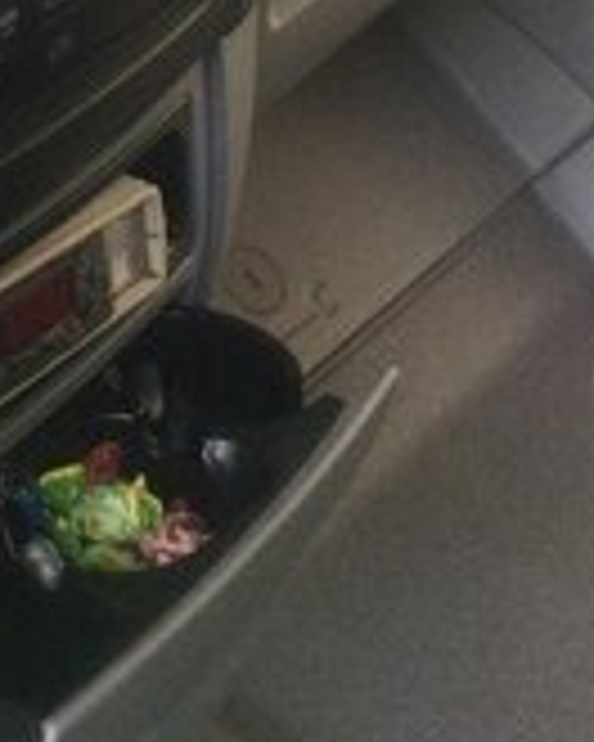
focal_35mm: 85
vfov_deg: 20.8
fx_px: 1868
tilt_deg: -23.1
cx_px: -86
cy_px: -184
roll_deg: +1.3
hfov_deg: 17.4
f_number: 2.2
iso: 80
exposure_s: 1/33
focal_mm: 4.15
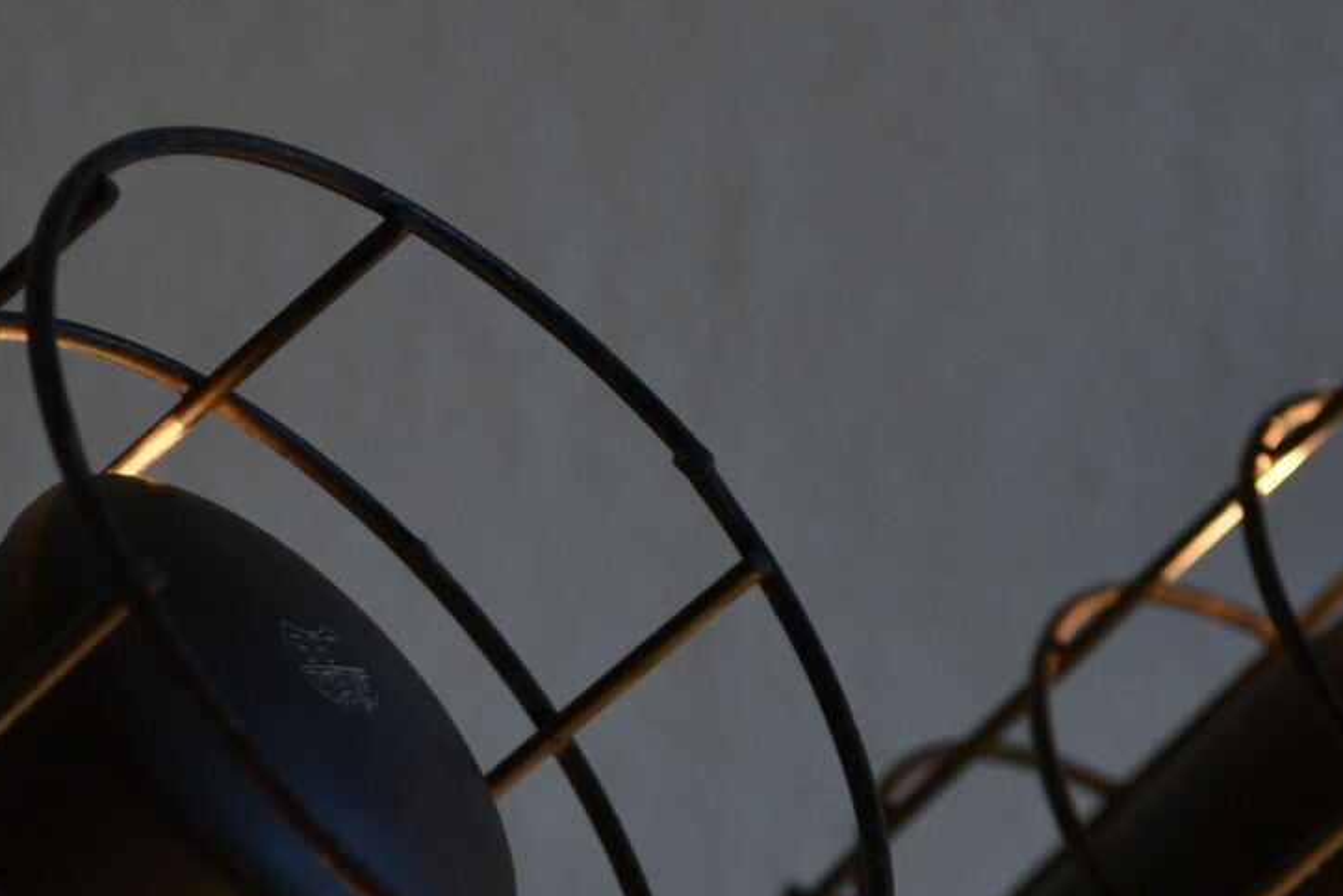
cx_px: 586
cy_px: 1110
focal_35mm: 186
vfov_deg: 7.3
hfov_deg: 11.0
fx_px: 6954
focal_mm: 45
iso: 400
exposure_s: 1/80
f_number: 5.3
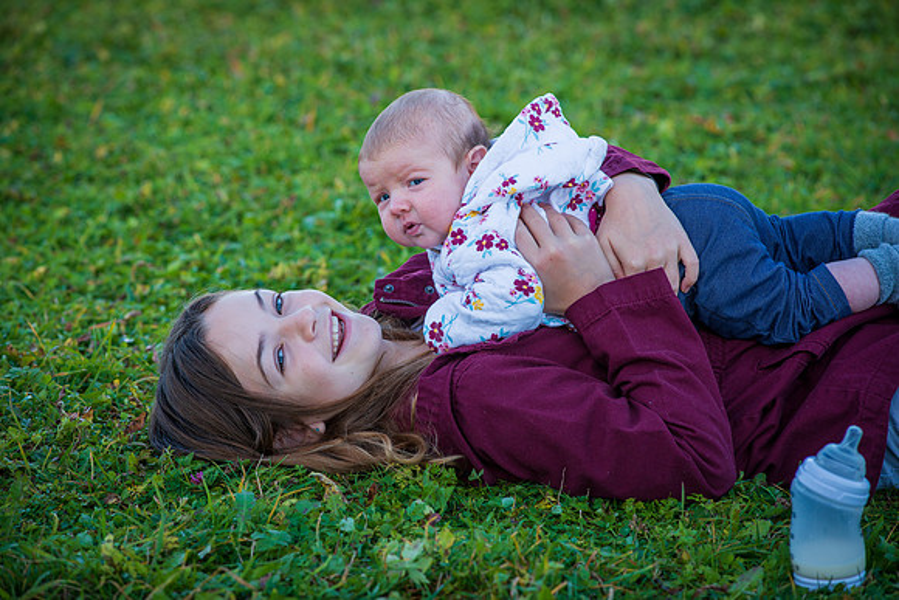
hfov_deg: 14.2
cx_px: 450
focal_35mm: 145
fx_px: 3622
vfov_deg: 9.5
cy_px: 300
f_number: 6.3
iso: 200
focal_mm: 145
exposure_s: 1/250
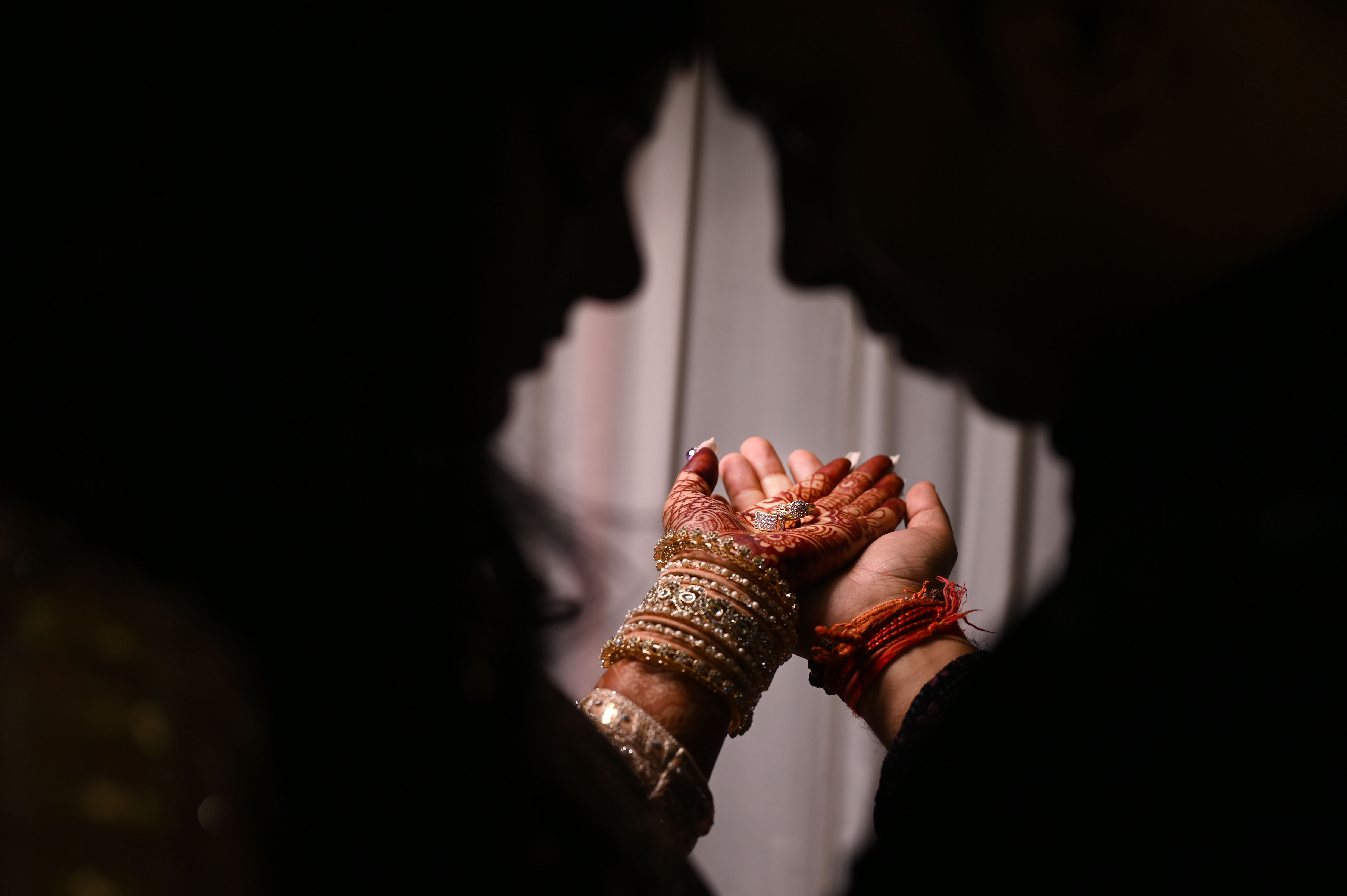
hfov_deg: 32.8
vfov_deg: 22.2
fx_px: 2281
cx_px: 784
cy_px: 457
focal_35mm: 61
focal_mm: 50
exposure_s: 1/250
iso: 200
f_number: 2.8
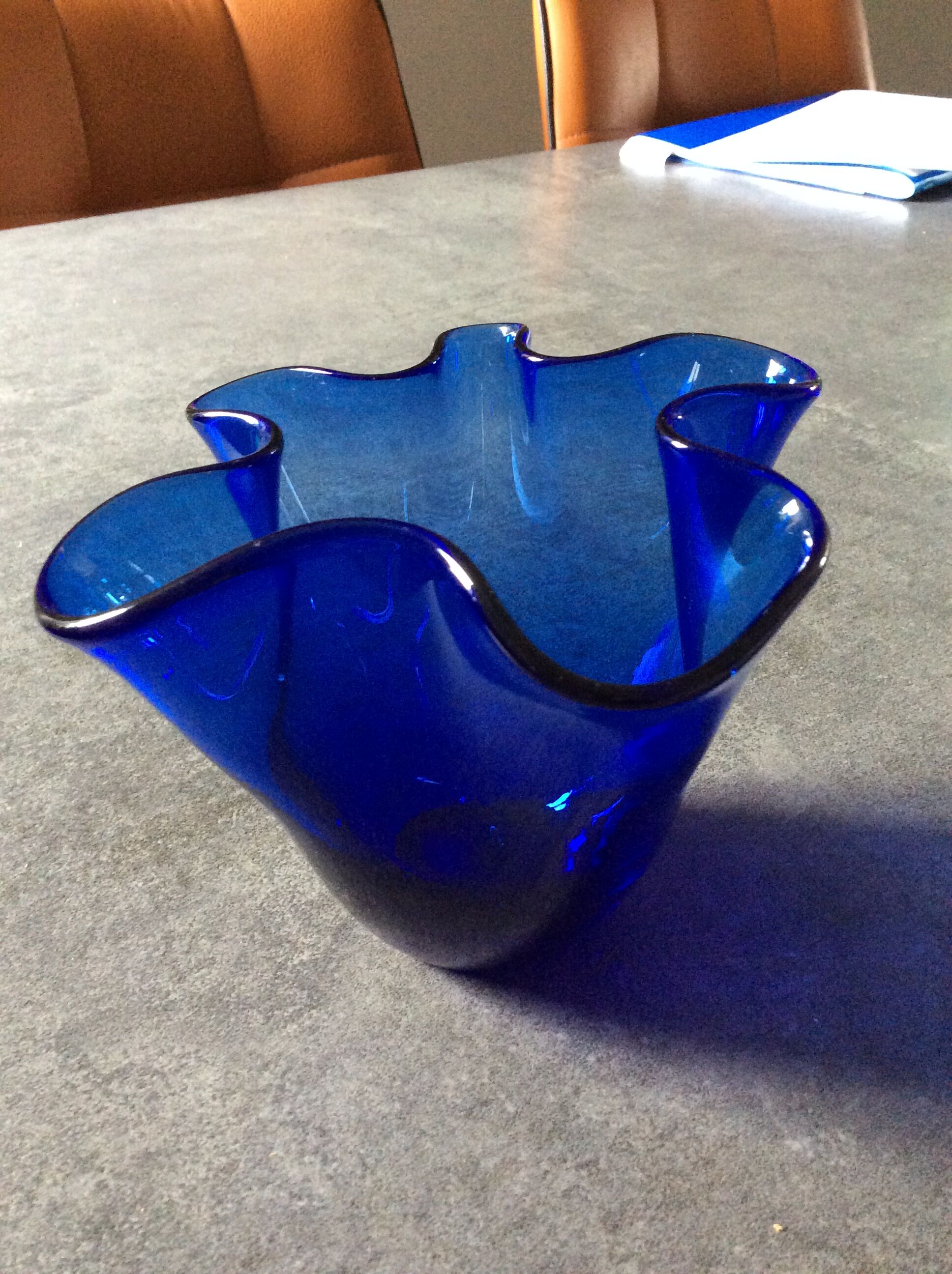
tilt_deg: -32.9
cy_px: 637
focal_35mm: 32
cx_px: 476
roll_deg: -0.1
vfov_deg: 56.9
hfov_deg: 44.1
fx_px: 1177
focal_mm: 3.3
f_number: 2.4
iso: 320
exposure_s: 1/20
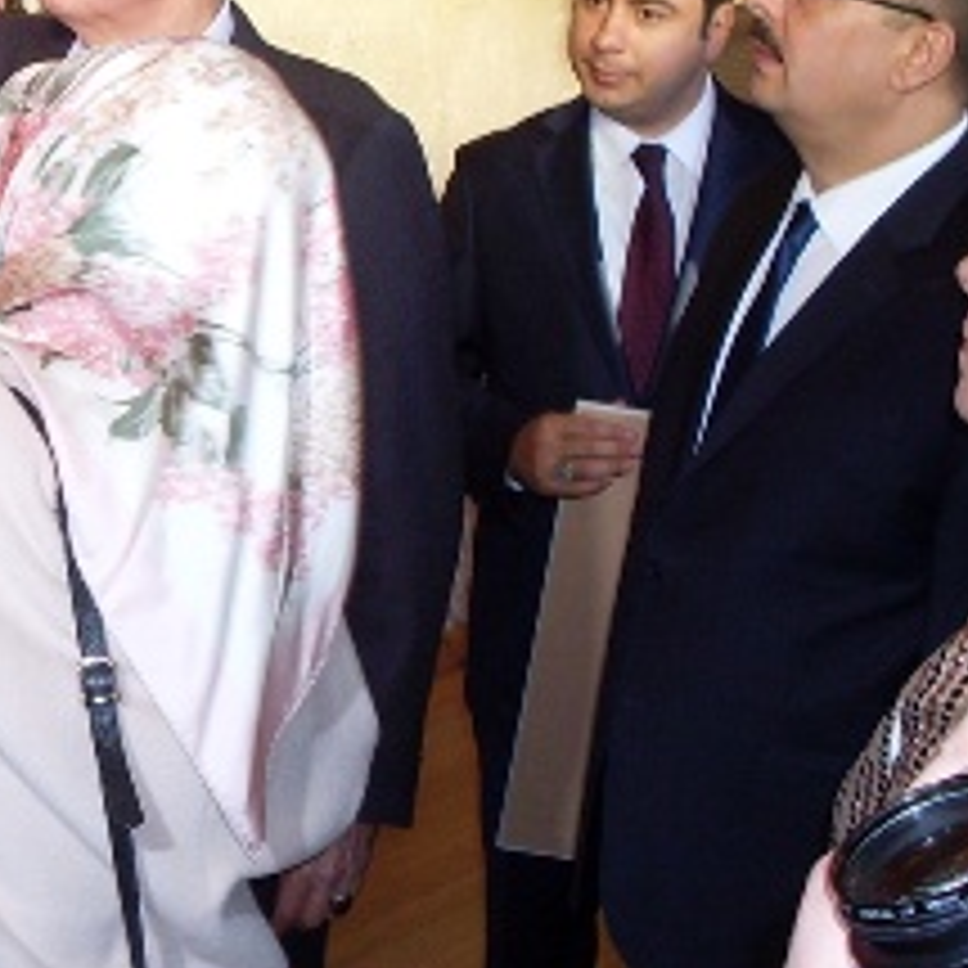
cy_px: 252
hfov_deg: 16.9
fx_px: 3164
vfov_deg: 17.3
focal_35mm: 100
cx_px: -95
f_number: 2.8
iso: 100
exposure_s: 1/45
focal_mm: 6.3
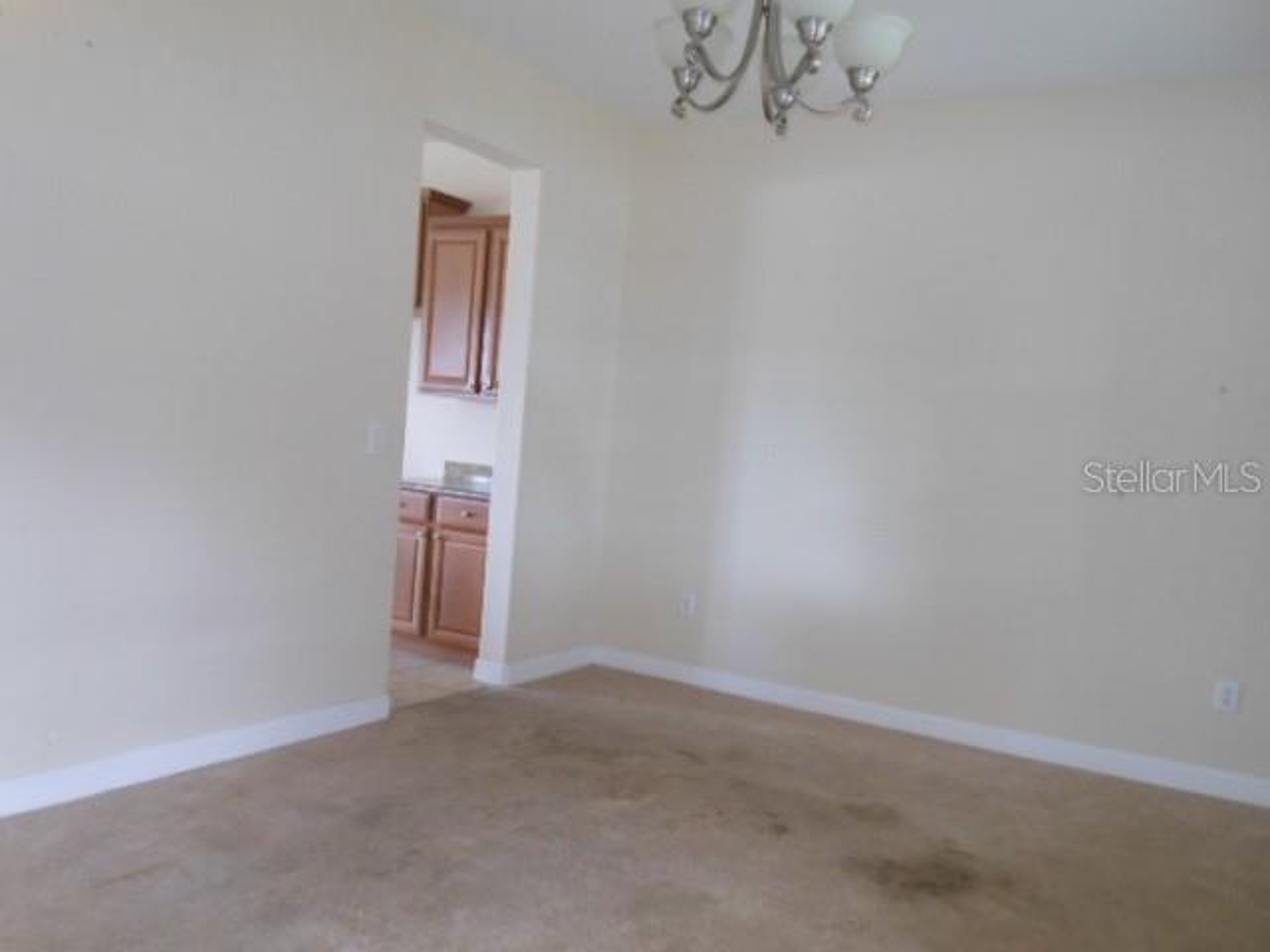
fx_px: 1064
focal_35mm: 29
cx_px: 635
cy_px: 476
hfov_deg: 61.7
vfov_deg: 48.2
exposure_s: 1/30
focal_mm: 5.2
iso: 320
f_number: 3.3
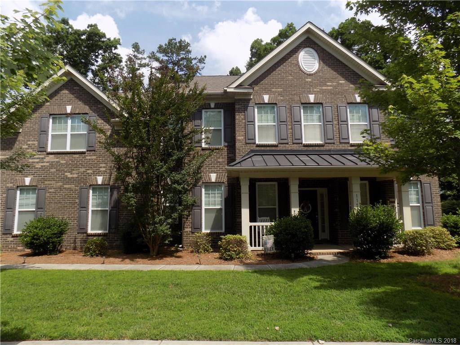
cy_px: 172
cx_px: 230
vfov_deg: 58.9
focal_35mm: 23
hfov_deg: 73.9
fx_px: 306
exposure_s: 1/800
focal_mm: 4
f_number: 3.1
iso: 80
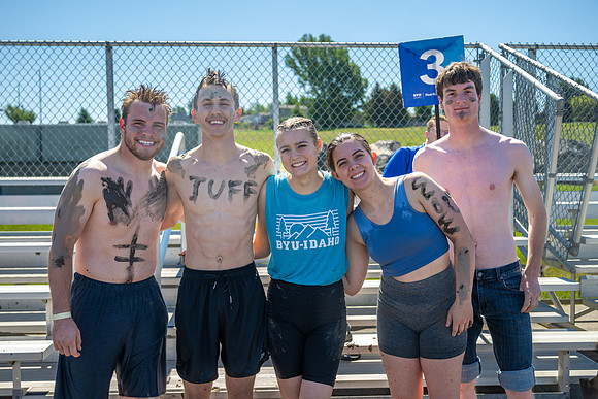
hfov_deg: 45.4
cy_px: 200
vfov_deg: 31.2
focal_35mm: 43
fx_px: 714
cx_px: 299
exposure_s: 1/500
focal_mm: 43
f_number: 4
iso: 100
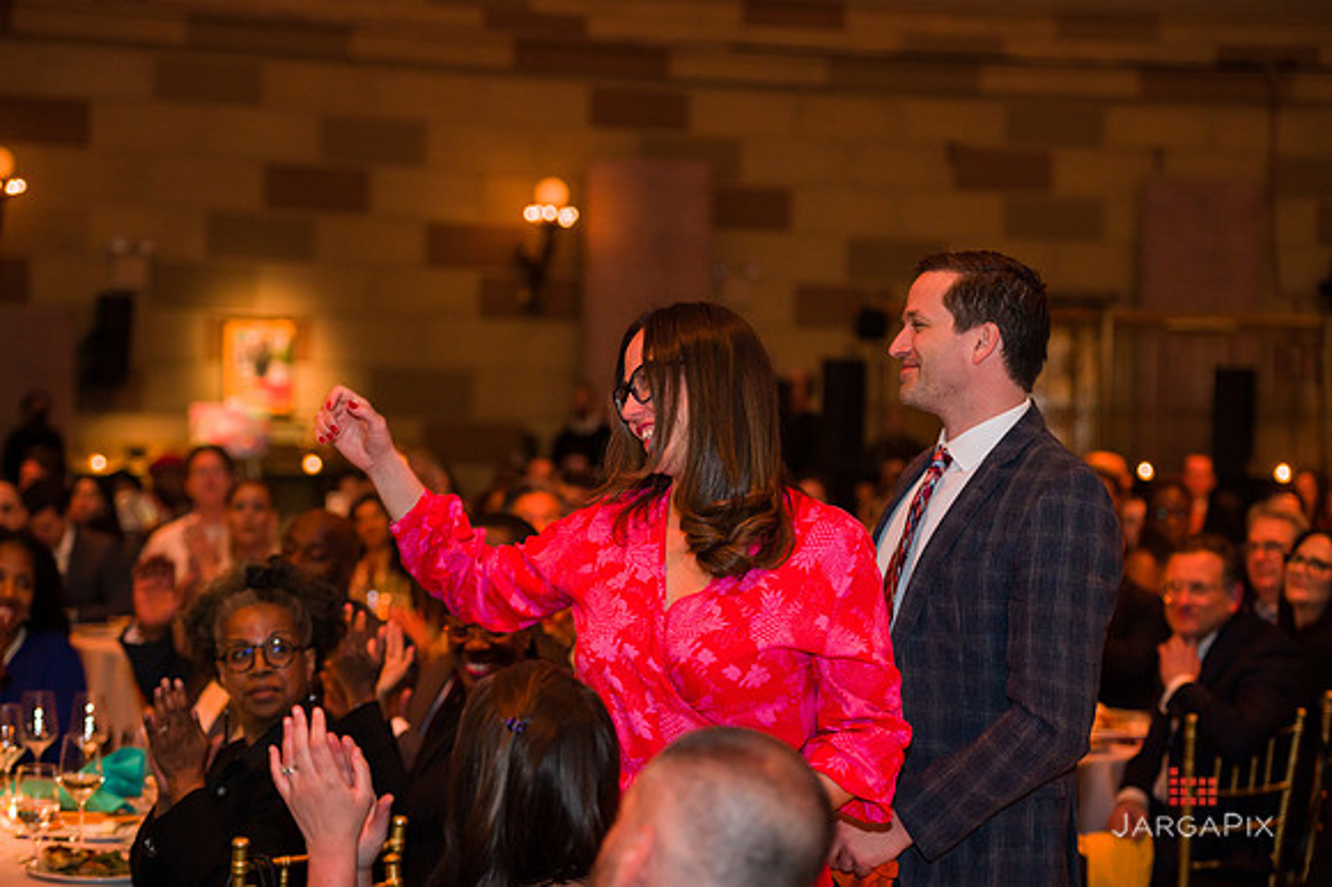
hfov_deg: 27.0
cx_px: 666
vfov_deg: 18.2
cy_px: 444
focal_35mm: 75
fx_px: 2773
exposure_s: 1/200
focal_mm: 75
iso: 1600
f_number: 3.2
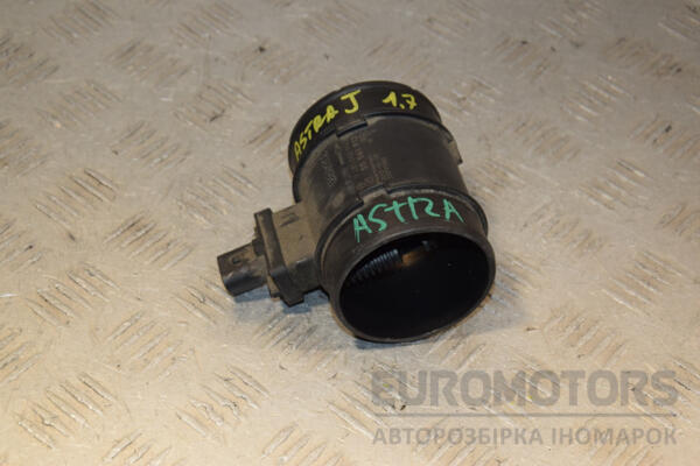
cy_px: 233
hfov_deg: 21.9
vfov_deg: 14.7
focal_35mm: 93
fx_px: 1808
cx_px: 350
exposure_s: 1/200
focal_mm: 62
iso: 800
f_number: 7.1
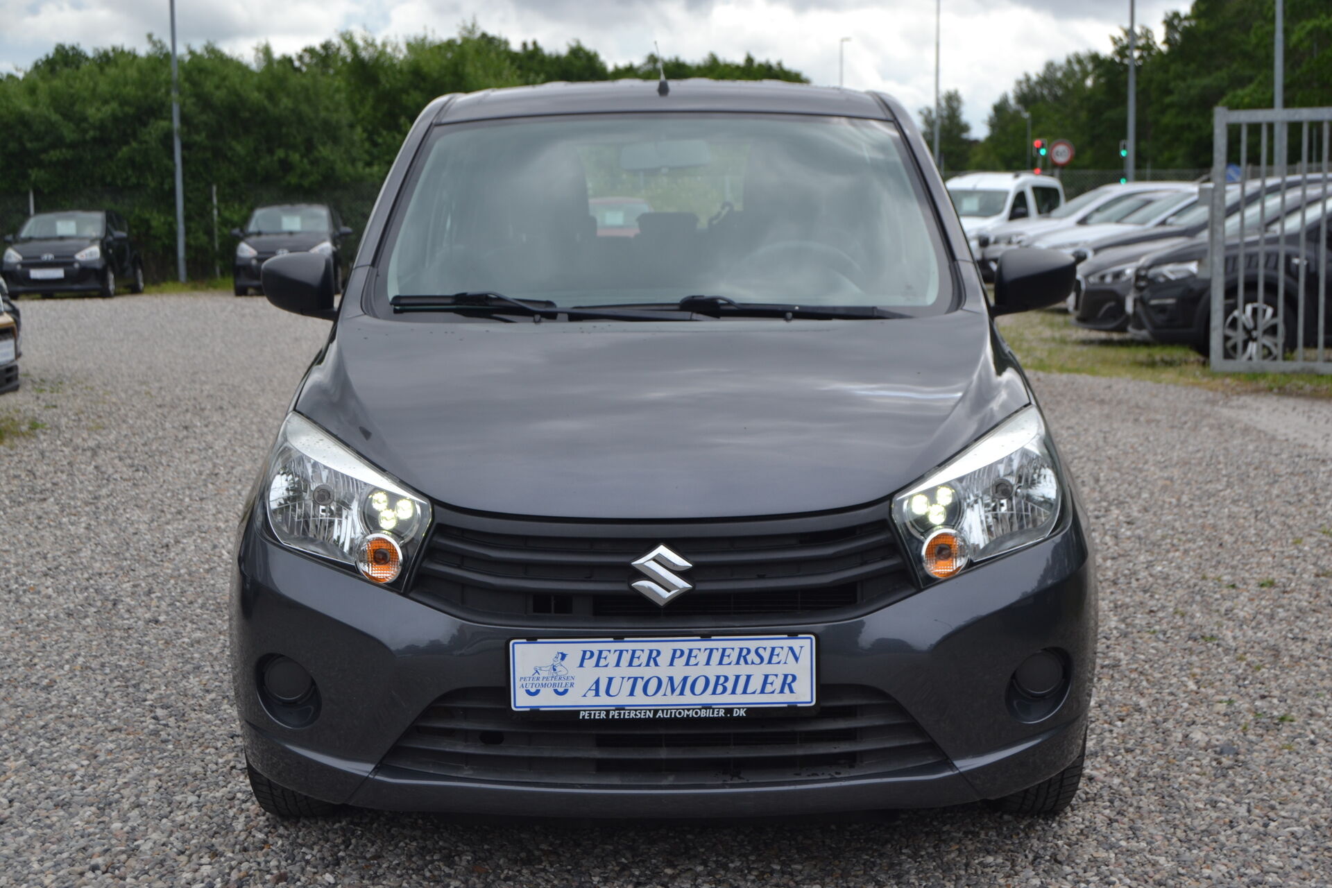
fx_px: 1887
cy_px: 444
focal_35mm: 51
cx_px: 666
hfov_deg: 38.9
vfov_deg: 26.5
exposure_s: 1/250
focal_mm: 34
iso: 100
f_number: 8
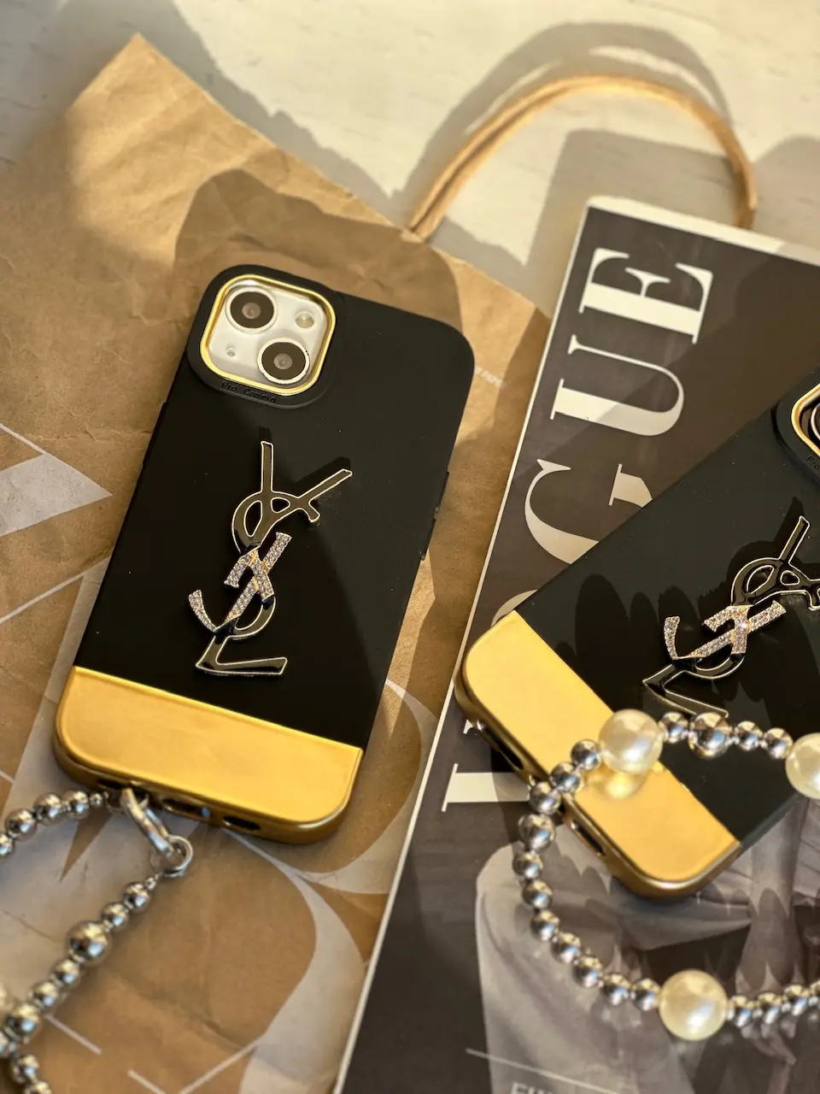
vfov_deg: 25.3
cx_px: 410
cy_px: 547
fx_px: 2432
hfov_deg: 19.1
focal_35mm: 77
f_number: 2.8
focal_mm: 9
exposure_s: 1/203
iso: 25
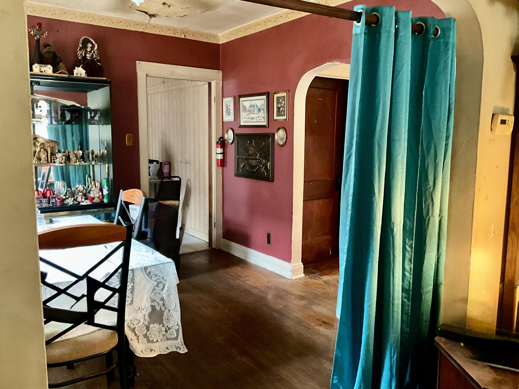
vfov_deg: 48.2
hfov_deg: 61.7
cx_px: 260
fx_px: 435
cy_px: 194
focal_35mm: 29
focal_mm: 3
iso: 500
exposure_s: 1/30
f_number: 1.8
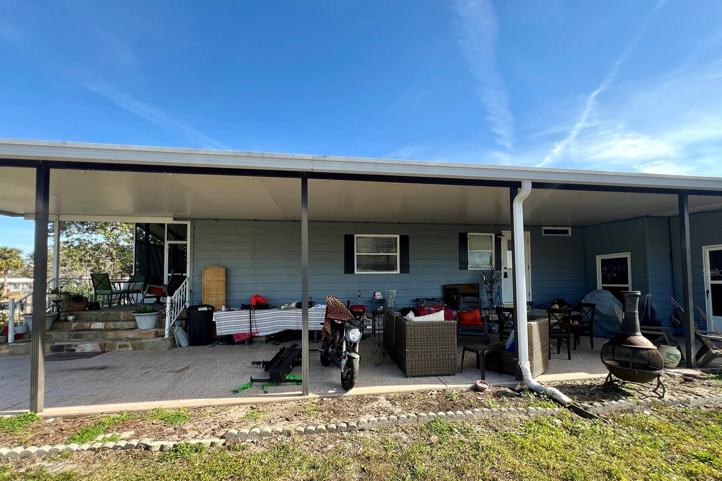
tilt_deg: +0.7
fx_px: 281
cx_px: 372
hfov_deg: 104.2
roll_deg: +1.4
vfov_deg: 80.8
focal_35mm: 14
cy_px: 272
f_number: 1.8
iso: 32
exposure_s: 1/216
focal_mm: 1.57
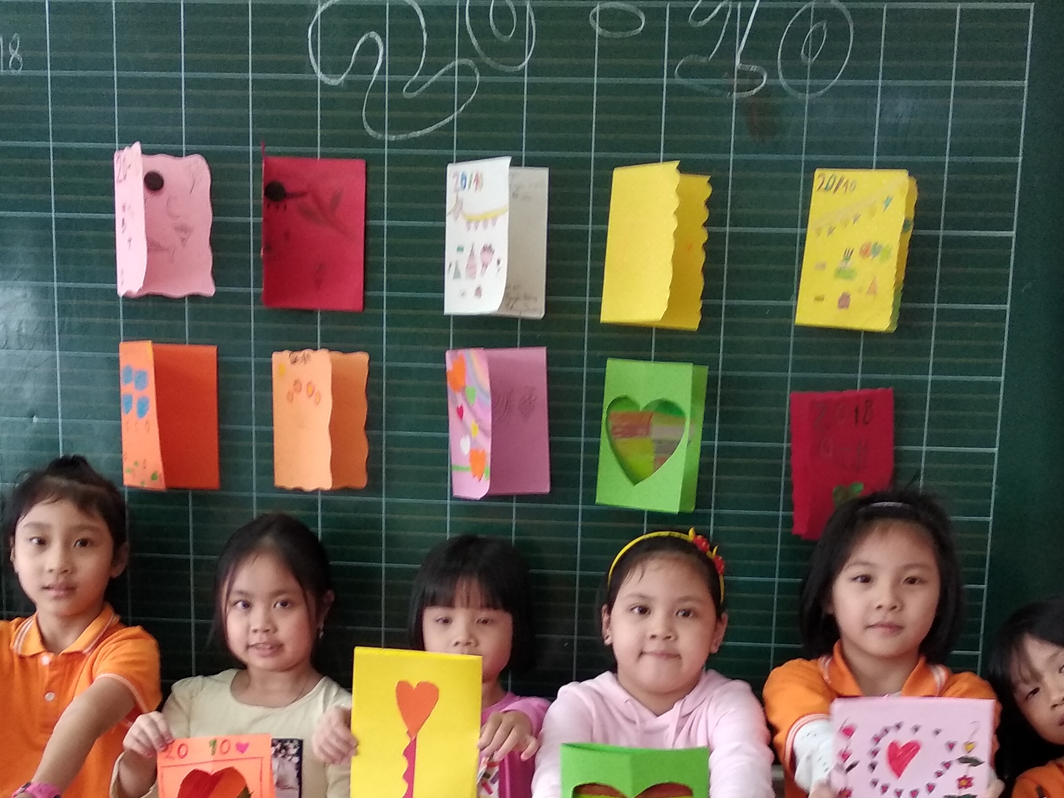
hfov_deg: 39.6
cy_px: 725
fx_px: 1475
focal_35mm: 48
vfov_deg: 29.0
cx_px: 559
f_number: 2.2
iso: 640
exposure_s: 1/33
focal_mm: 3.81
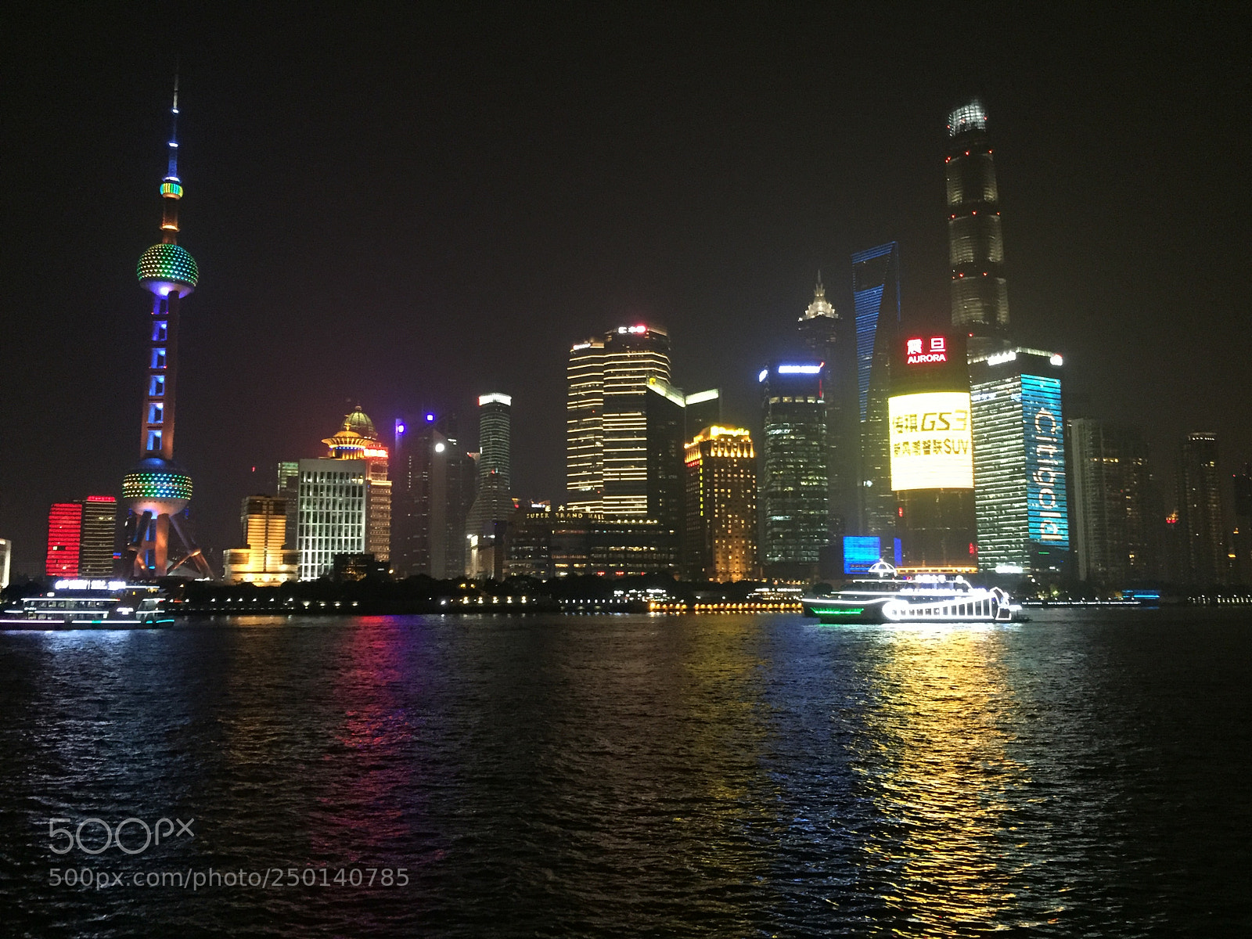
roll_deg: -1.1
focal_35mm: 29
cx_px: 626
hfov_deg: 61.7
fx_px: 1049
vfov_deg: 48.2
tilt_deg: +7.1
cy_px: 470
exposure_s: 1/17
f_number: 2.2
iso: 320
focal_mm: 4.15
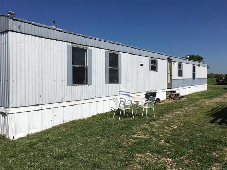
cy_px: 85
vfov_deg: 48.2
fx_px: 190
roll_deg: +0.0
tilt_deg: -2.1
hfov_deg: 61.7
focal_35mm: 29
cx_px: 114
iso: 25
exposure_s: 1/3846
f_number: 2.2
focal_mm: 4.15
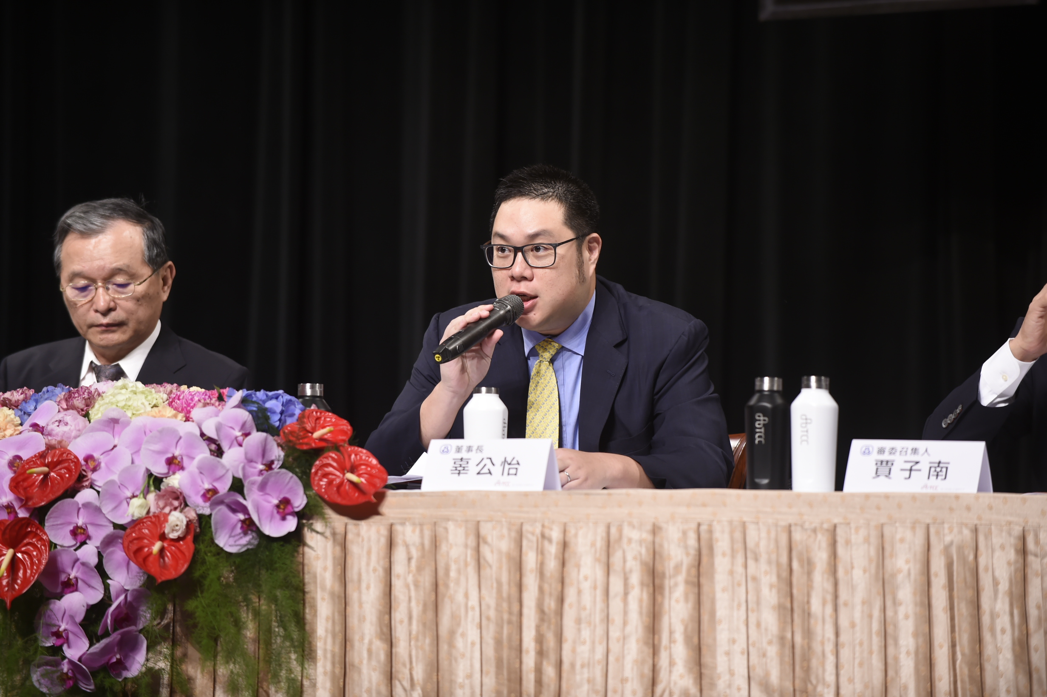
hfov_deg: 10.3
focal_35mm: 200
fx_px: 5813
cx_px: 524
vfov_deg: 6.9
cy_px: 348
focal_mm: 200
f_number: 4
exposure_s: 1/320
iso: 1000
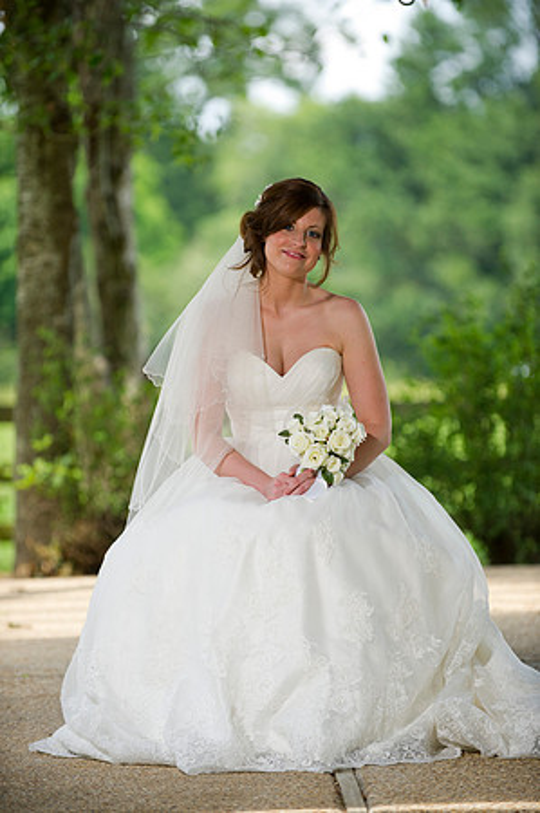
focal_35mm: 175
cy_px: 406
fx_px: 3946
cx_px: 270
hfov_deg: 7.8
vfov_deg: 11.8
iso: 500
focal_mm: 175
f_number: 2.8
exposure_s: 1/800
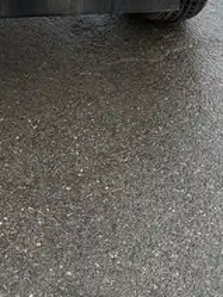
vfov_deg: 18.7
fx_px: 773
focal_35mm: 90
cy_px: -172
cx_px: -58
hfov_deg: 15.7
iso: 50
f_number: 1.6
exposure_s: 1/479
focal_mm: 5.96
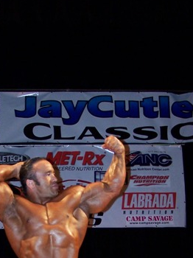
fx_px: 625
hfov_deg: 17.5
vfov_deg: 22.8
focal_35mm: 84
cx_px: 52
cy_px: 227
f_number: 2.8
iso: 140
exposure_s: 1/60
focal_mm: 6.3
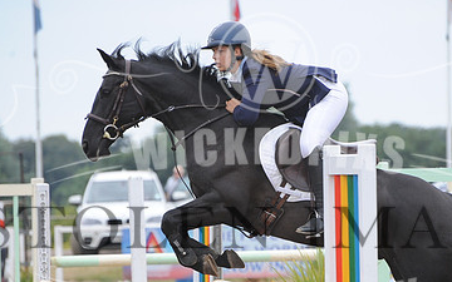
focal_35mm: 361
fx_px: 4447
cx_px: 267
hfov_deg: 5.8
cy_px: 213
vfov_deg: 3.6
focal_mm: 220
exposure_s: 1/1000
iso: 1000
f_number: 5.6
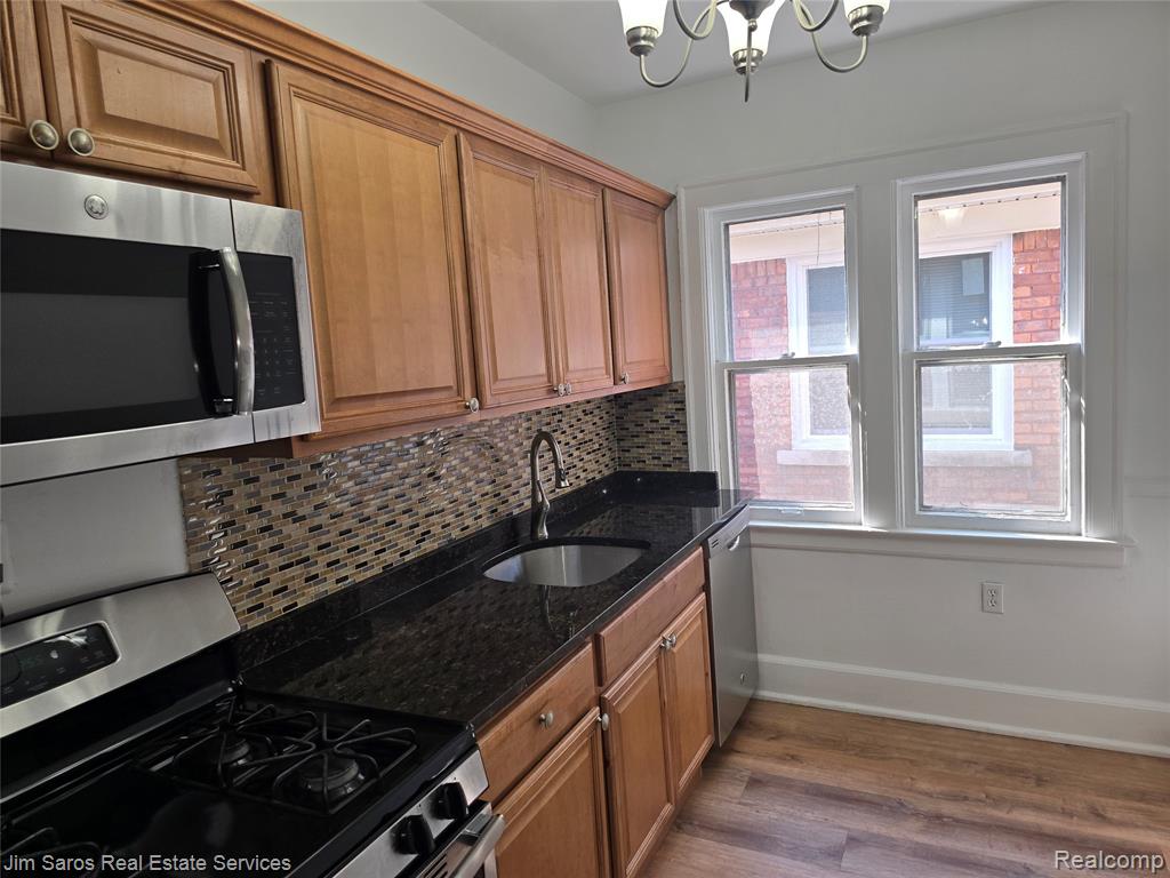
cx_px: 585
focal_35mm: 23
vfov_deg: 58.9
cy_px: 439
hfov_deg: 73.9
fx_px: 777
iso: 25
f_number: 1.7
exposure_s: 1/60
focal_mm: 6.3
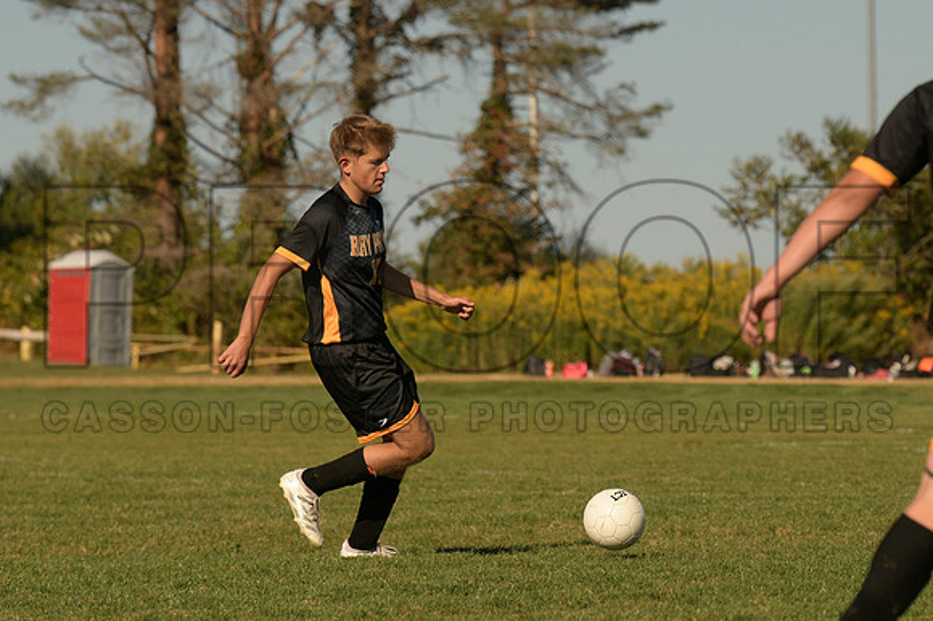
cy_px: 310
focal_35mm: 300
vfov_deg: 4.6
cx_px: 466
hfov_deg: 6.9
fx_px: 7770
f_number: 6.3
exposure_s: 1/2500
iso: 400
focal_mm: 200
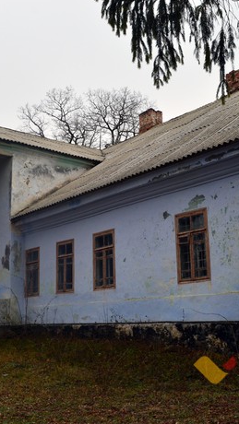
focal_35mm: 43
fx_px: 484
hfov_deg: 27.7
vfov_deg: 47.3
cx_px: 108
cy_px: 211
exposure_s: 1/200
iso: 400
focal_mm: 18
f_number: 10
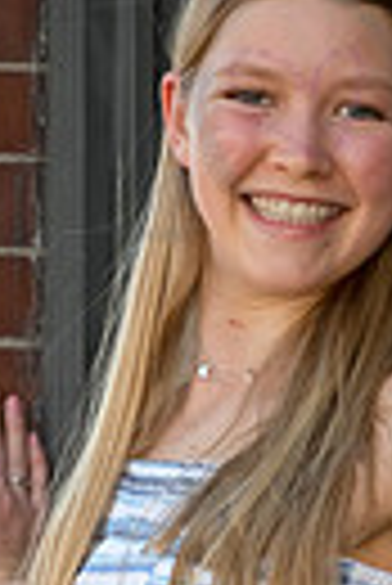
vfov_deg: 5.3
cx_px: 315
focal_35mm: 388
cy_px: 504
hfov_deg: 3.6
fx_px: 6320
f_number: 6.3
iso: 800
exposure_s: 1/1000
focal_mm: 112
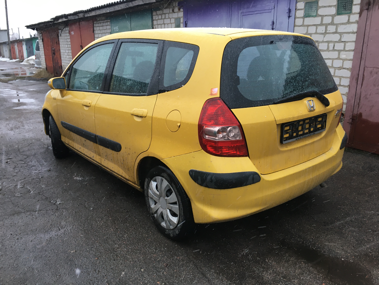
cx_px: 190
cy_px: 142
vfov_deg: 48.2
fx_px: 318
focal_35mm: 29
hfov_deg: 61.7
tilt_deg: -13.3
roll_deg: +0.5
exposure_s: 1/33
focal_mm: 4.15
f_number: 2.2
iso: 40
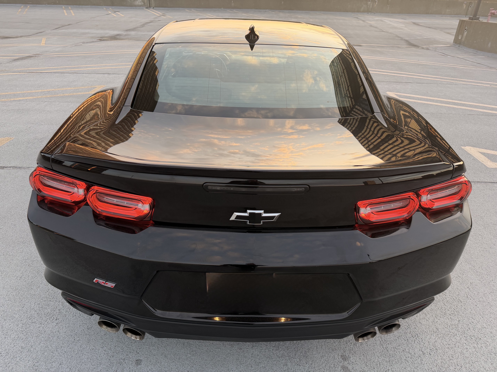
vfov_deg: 56.8
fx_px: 345
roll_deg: -1.4
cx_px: 248
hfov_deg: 71.6
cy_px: 186
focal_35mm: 24
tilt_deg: -30.5
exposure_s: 1/121
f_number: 1.78
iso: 125
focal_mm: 6.76
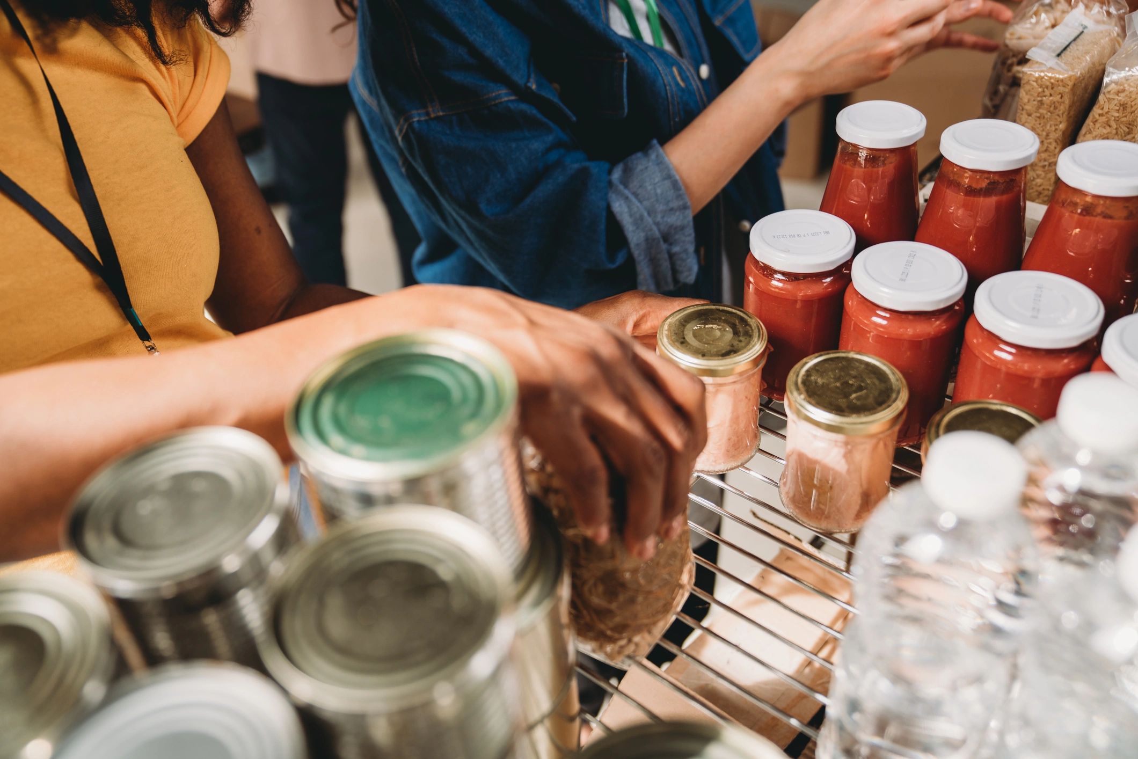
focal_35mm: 30
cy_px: 380
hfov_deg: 61.9
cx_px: 569
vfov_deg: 43.6
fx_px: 948
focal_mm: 30
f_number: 2.8
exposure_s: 1/125
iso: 160
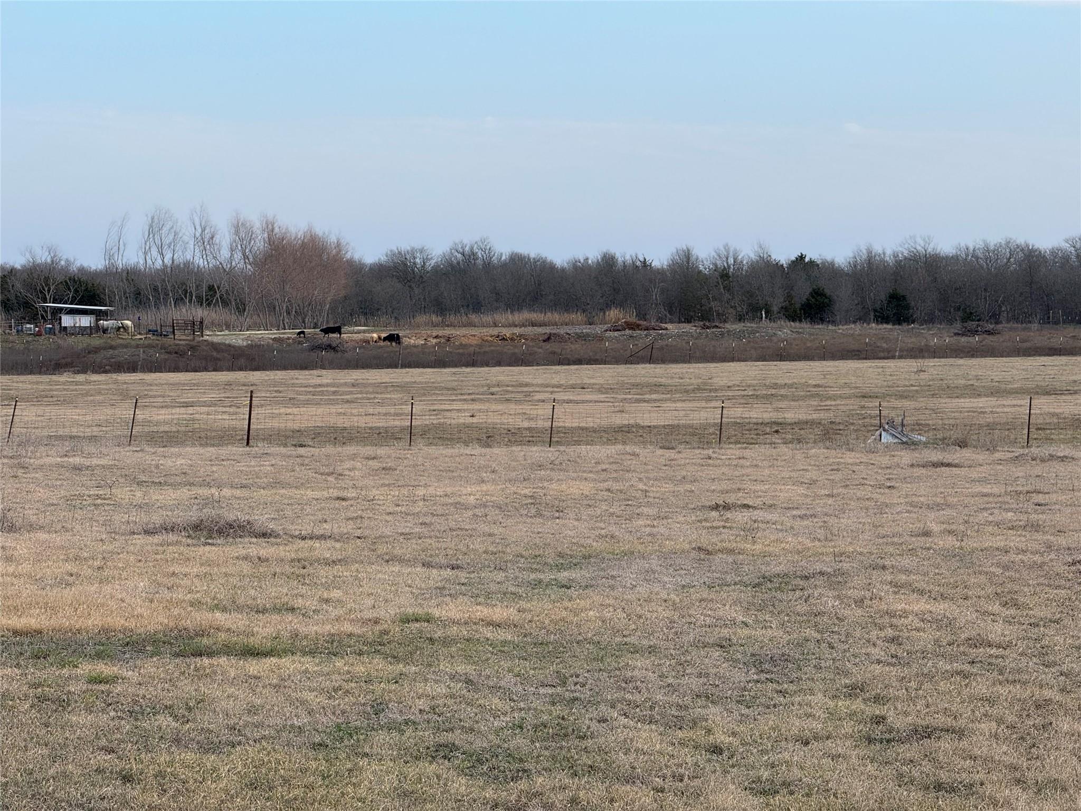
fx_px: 3747
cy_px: 406
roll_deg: +1.3
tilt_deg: -2.6
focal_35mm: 120
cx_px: 540
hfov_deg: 16.4
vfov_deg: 12.3
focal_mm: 15.66
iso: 50
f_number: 2.8
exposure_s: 1/416
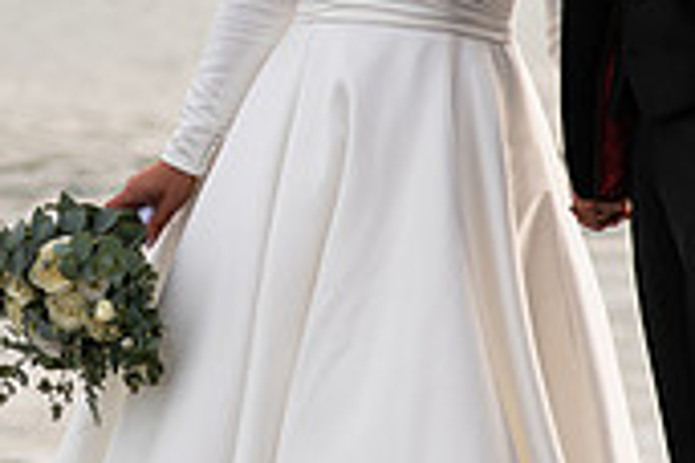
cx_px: 451
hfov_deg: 5.4
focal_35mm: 379
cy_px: -177
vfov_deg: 3.6
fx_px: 7316
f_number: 3.5
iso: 80
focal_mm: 112
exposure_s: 1/200
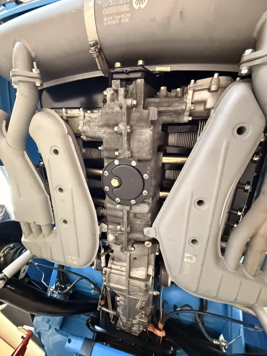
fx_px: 144
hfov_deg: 85.7
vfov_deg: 102.1
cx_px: 134
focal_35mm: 14
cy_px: 178
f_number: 2.2
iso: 1000
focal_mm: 2.22
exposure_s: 1/50
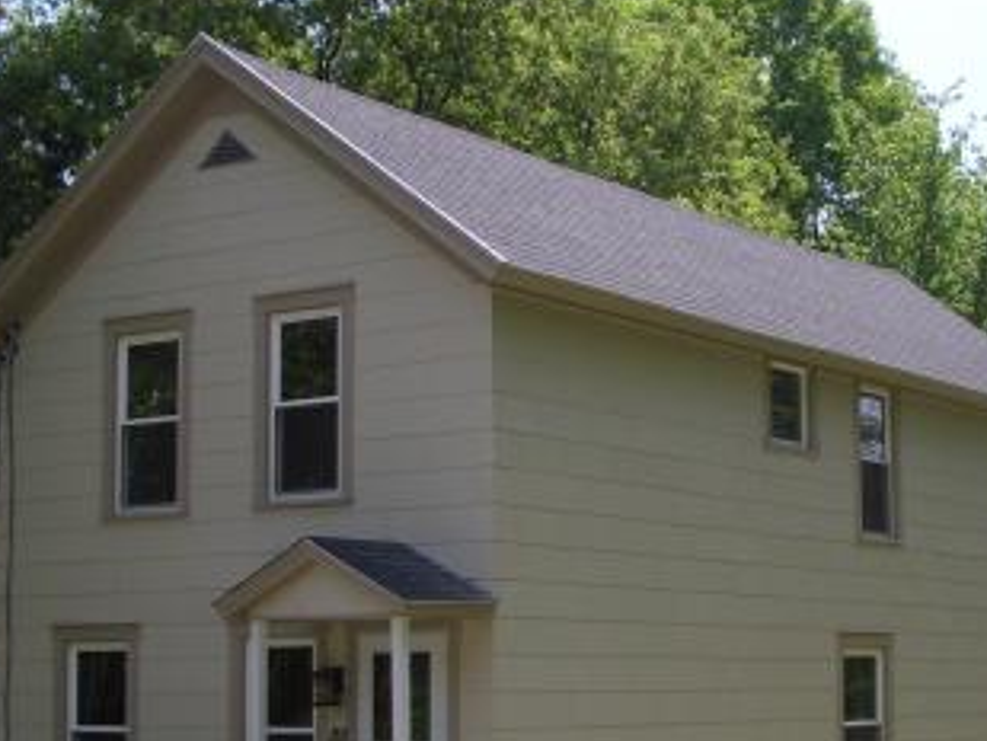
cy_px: 498
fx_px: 2196
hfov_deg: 25.2
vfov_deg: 19.1
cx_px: 677
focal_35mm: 77
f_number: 4.6
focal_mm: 6.8
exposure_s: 1/250
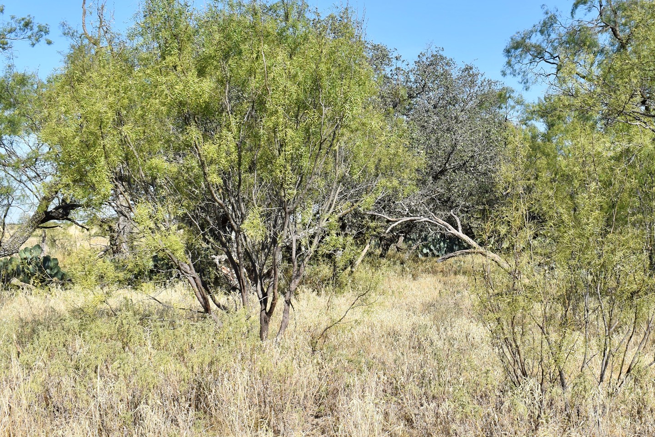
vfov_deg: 23.9
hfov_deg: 34.8
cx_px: 450
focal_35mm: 57
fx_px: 1033
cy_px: 195
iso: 100
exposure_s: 1/250
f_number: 8
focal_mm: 25
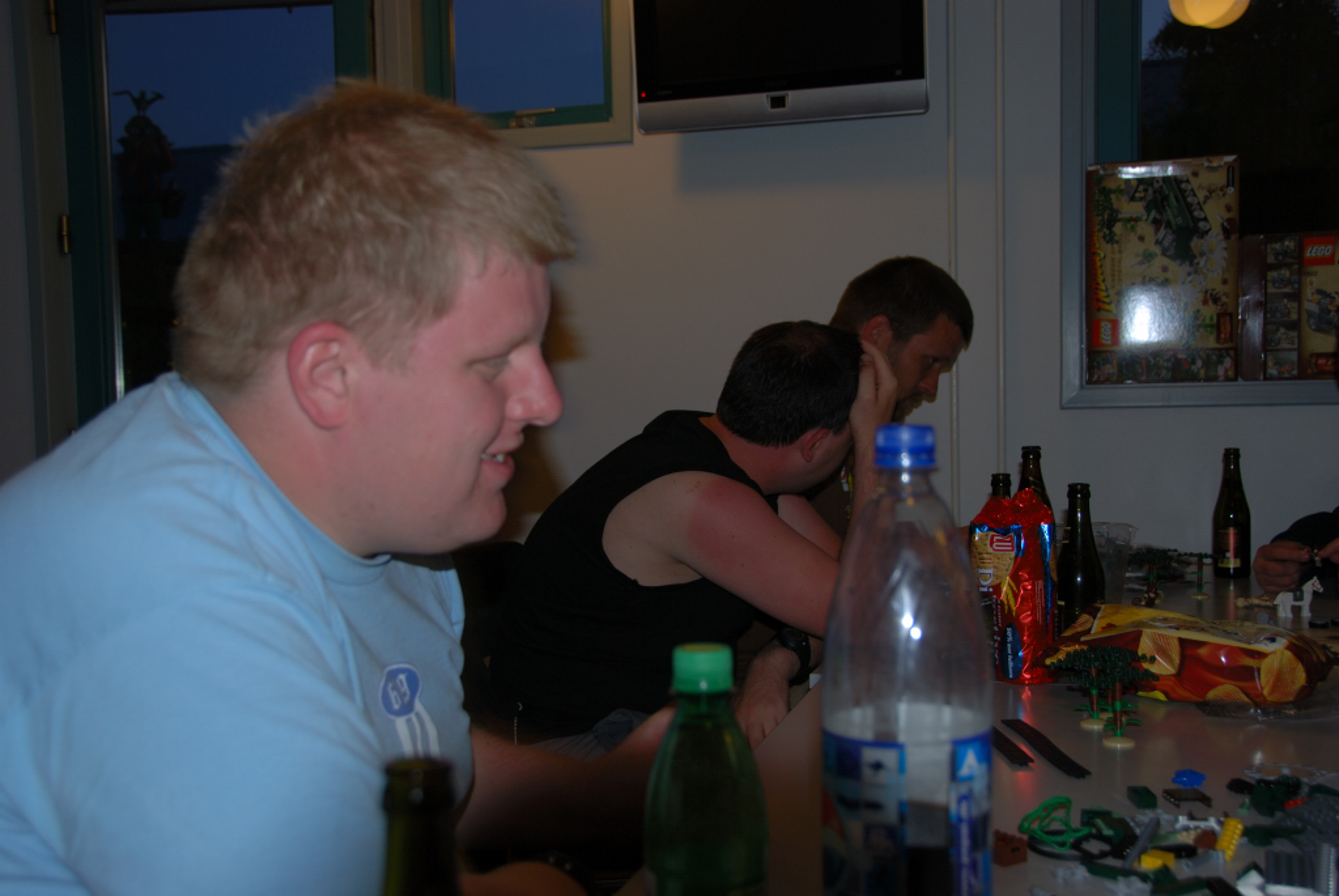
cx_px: 670
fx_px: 1508
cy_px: 448
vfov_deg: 33.1
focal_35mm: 40
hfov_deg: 47.9
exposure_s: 1/15
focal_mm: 27
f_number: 4
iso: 100
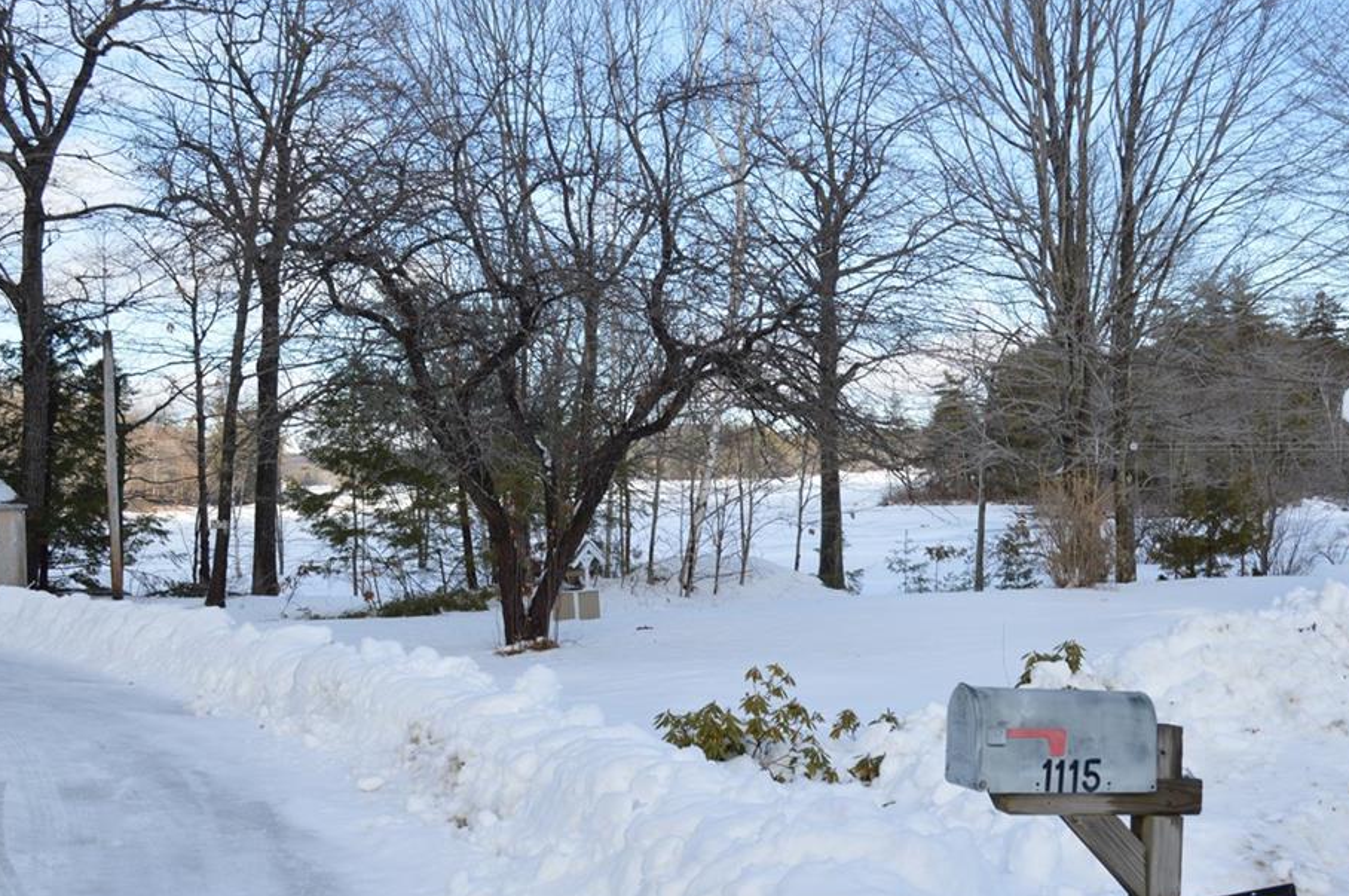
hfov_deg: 44.5
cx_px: 729
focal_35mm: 44
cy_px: 416
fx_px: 1647
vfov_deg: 30.4
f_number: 7.1
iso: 100
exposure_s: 1/200
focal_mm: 26
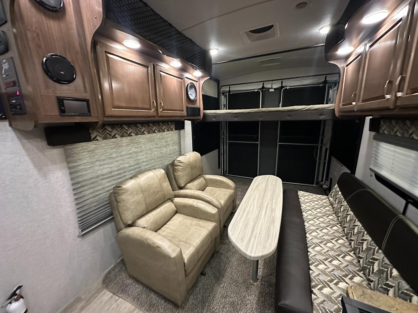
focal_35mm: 14
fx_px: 169
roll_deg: +1.3
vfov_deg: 85.7
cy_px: 156
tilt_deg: -11.7
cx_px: 209
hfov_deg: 102.1
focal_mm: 2.22
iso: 1250
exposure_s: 1/57
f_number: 2.2
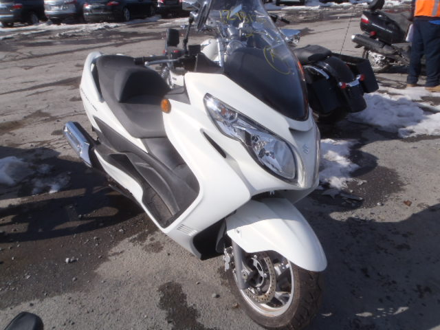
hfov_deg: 63.4
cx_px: 220
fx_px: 356
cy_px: 165
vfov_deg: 49.7
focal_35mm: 28
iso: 80
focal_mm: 5
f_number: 5.6
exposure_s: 1/500
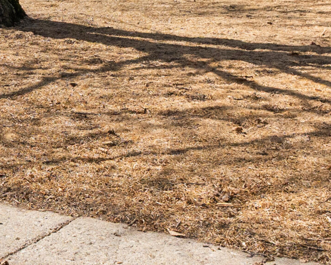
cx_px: -110
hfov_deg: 18.8
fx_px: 921
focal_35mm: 94
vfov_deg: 15.3
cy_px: -109
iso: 320
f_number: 7.1
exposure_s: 1/800
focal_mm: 16
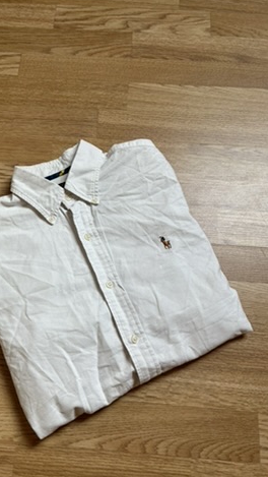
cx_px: 95
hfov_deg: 39.8
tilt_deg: -71.2
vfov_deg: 66.1
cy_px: 241
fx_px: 366
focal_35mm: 29
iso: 40
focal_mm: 5.7
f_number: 1.5
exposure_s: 1/125
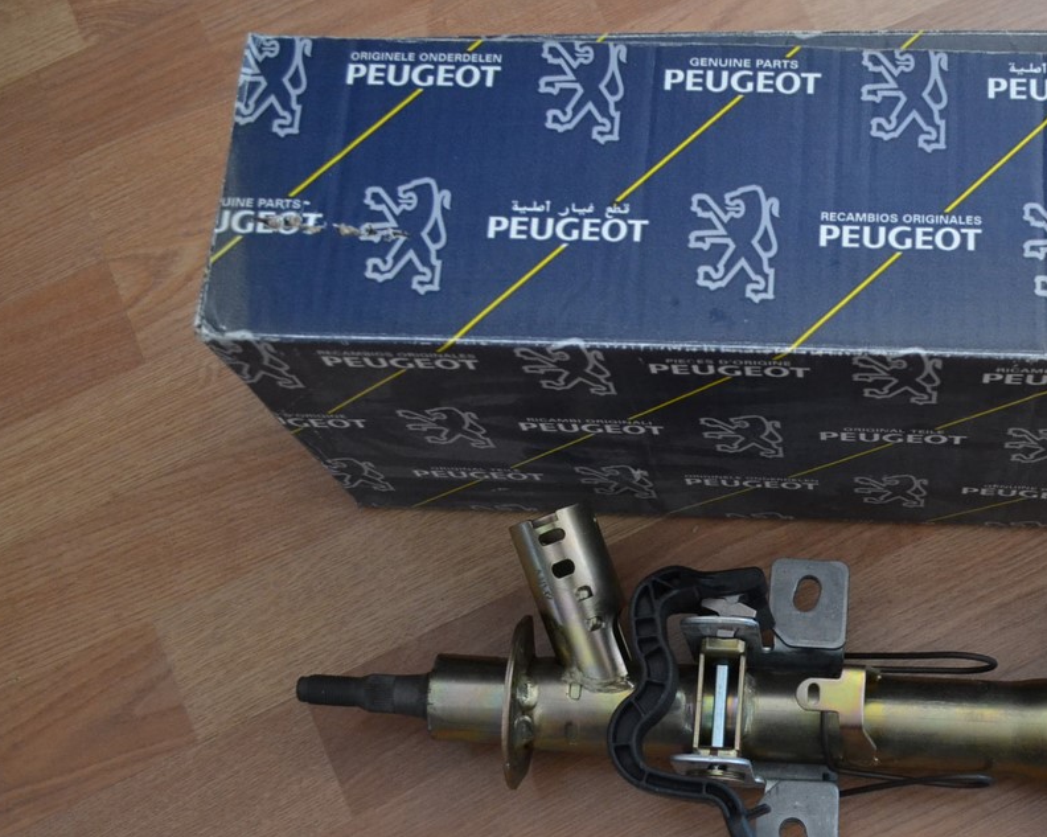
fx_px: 1487
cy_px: 484
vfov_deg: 31.4
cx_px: 854
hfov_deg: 37.3
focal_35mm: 48
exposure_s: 1/60
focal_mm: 20
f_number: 3.8
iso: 1400
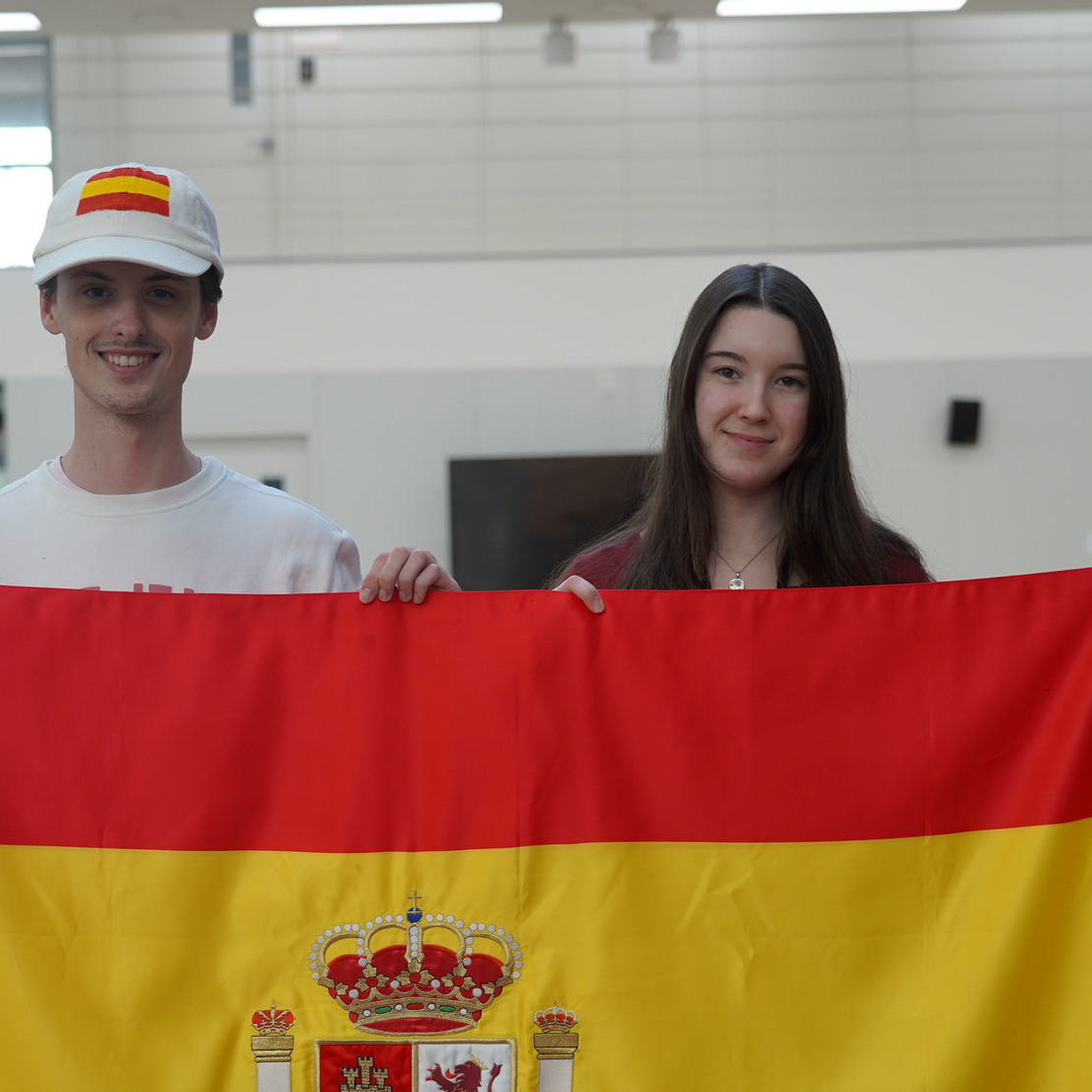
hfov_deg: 20.4
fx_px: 3034
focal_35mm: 85
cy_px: 651
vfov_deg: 20.4
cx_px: 465
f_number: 4
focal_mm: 54
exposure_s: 1/160
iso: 400
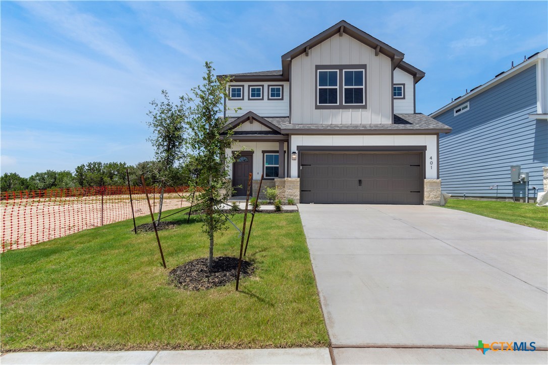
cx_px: 274
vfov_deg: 77.3
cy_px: 182
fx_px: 228
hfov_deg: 100.4
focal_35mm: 15
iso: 100
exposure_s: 1/320
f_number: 9
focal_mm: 10
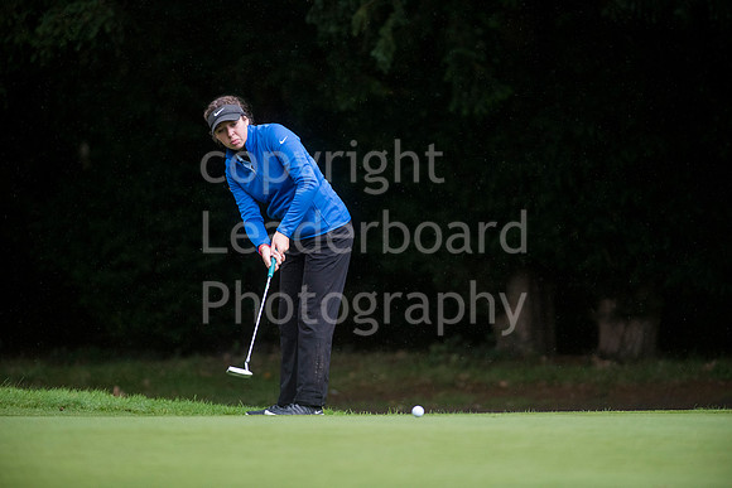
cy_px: 244
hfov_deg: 6.9
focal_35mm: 300
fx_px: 6101
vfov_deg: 4.6
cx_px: 366
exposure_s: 1/2500
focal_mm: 300
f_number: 4
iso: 2000
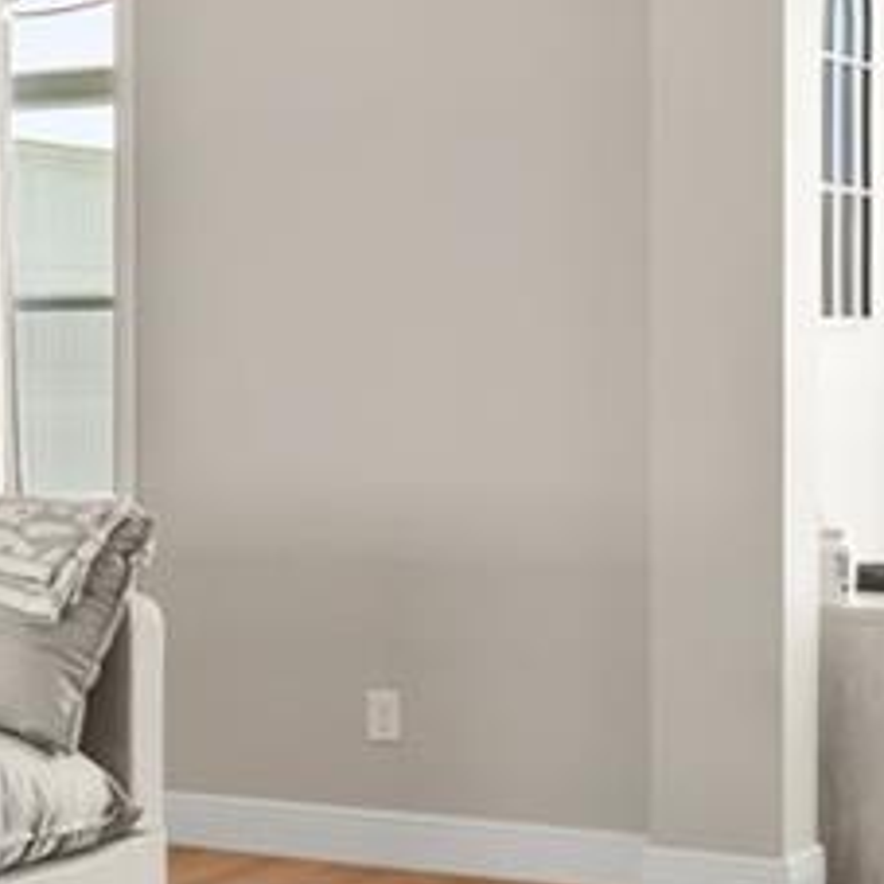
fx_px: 2947
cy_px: 349
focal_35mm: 102
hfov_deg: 14.6
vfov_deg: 17.0
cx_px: -791
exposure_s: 1/2.5
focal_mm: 17
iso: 320
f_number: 8
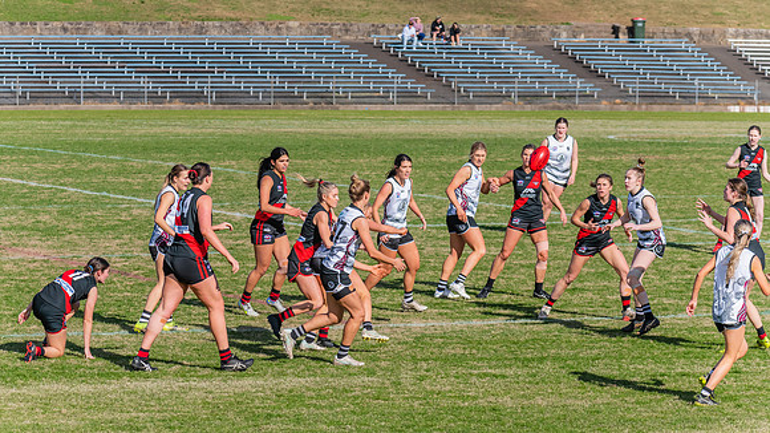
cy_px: 237
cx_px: 360
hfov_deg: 11.3
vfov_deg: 6.3
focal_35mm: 191
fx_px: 3908
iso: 800
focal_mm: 170
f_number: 9
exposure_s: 1/1600
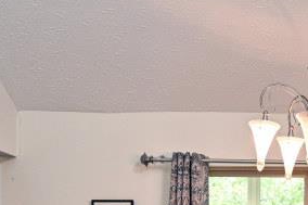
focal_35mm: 74
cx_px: 308
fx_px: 633
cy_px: 273
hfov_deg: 26.0
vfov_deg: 17.2
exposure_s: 1/60
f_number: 4
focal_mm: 14
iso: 360
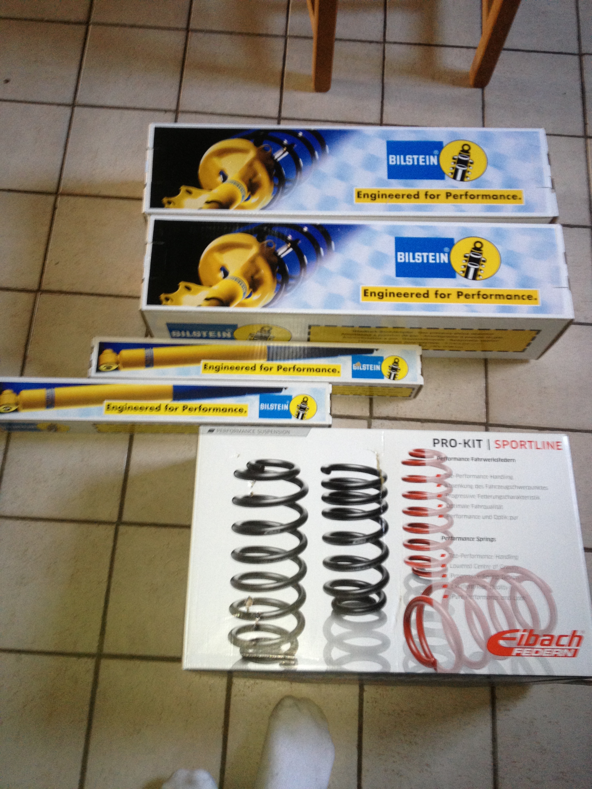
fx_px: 798
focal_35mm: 35
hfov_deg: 40.7
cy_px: 394
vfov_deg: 52.6
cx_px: 296
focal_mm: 4.28
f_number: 2.4
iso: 125
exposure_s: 1/20
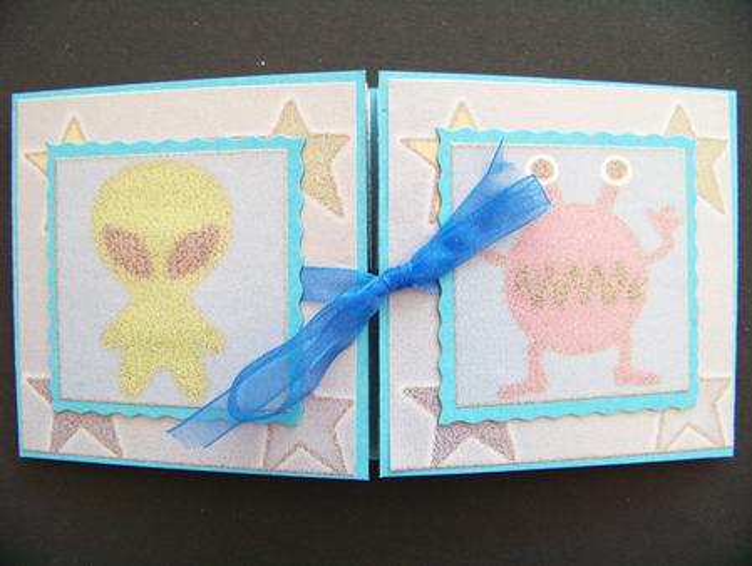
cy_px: 283
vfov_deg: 39.7
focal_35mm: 36
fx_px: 783
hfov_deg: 51.3
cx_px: 376
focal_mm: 5.85
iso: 78
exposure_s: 1/30
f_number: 2.8
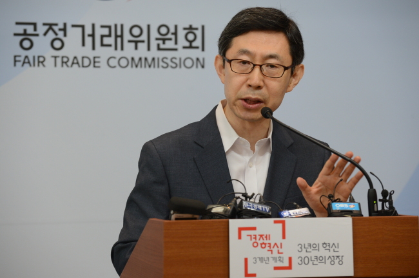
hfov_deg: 12.9
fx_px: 1860
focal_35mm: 160
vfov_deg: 8.6
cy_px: 139
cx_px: 210
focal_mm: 160
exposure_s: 1/200
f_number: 5.6
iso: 1600
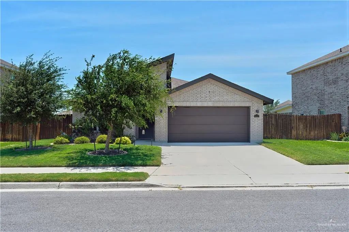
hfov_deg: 61.9
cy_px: 116
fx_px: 291
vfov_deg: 43.6
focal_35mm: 30
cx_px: 174
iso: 100
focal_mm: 30
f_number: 7.1
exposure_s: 1/640
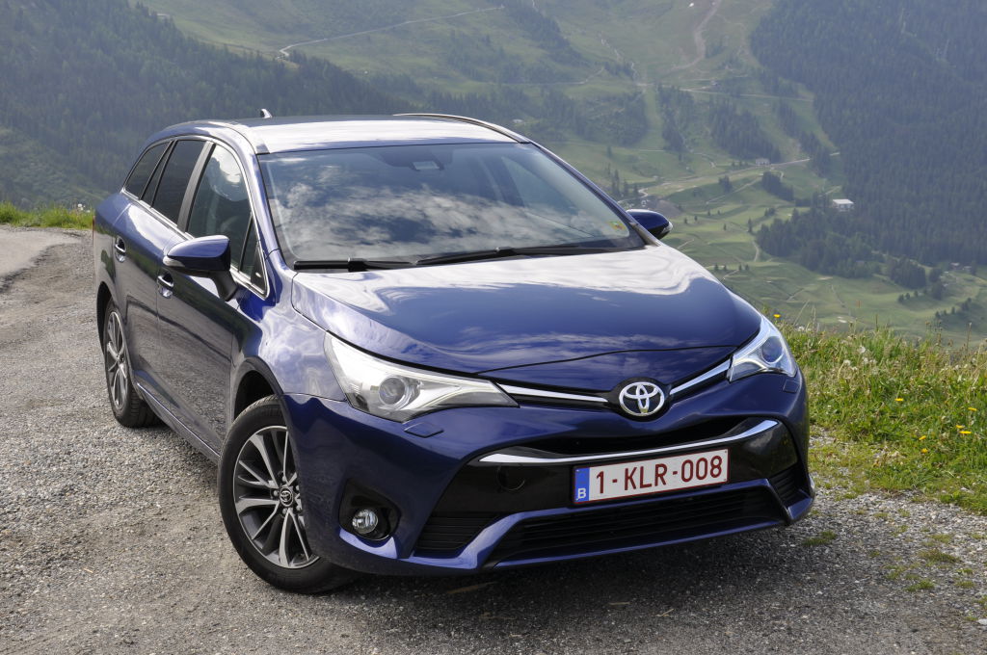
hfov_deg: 33.4
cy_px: 328
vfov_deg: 22.6
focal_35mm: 60
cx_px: 494
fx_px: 1643
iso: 200
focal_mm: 40
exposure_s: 1/125
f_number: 11
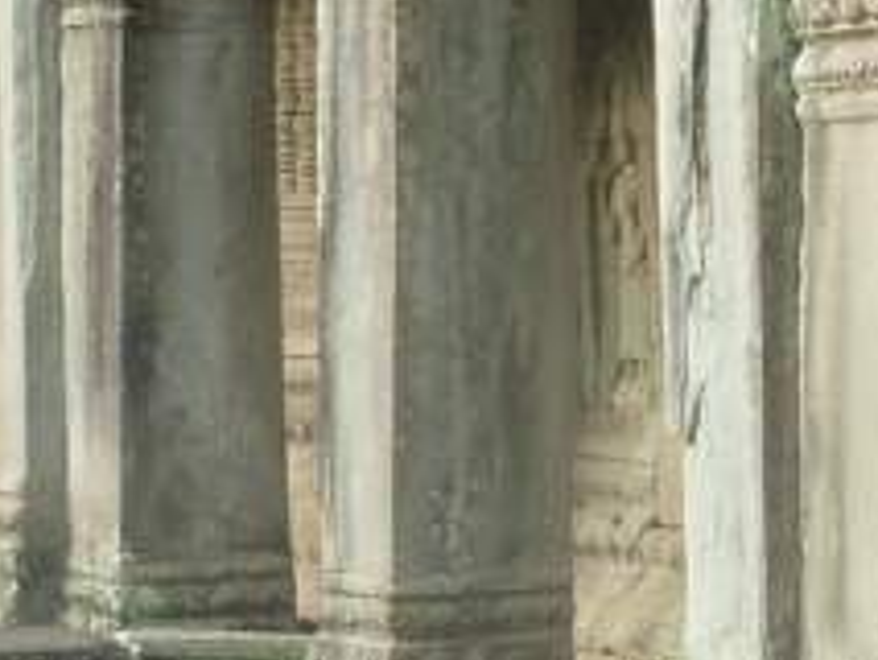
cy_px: 210
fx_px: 5050
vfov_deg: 7.5
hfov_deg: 9.7
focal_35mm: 199
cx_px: 1171
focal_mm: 7.3
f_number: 3.7
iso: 125
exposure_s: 1/30
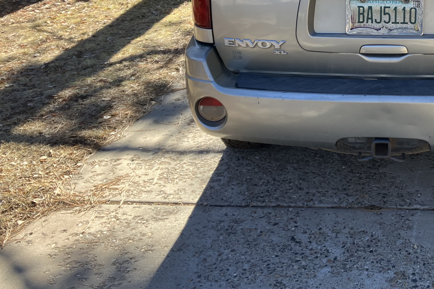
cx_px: 376
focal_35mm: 51
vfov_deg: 25.7
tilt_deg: -16.3
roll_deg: -0.2
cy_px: 36
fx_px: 615
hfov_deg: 36.8
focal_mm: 3.99
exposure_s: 1/389
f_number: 1.8
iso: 32
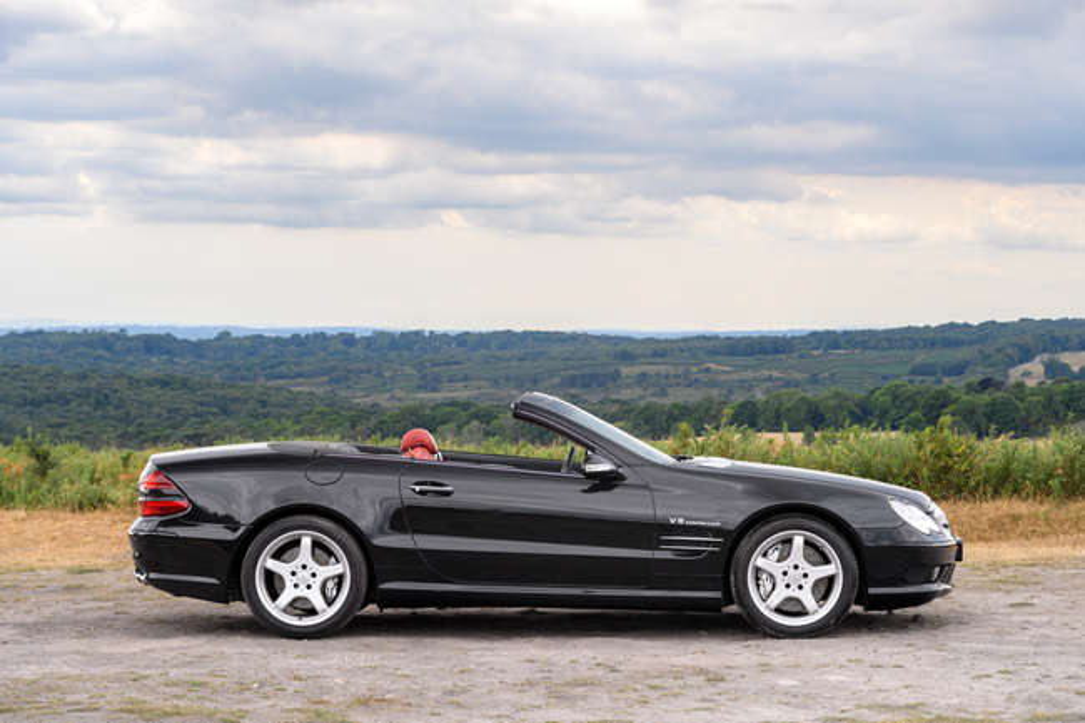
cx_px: 542
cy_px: 362
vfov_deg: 13.4
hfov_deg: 20.0
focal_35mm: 102
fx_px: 3073
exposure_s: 1/50
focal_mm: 102
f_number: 9
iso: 160
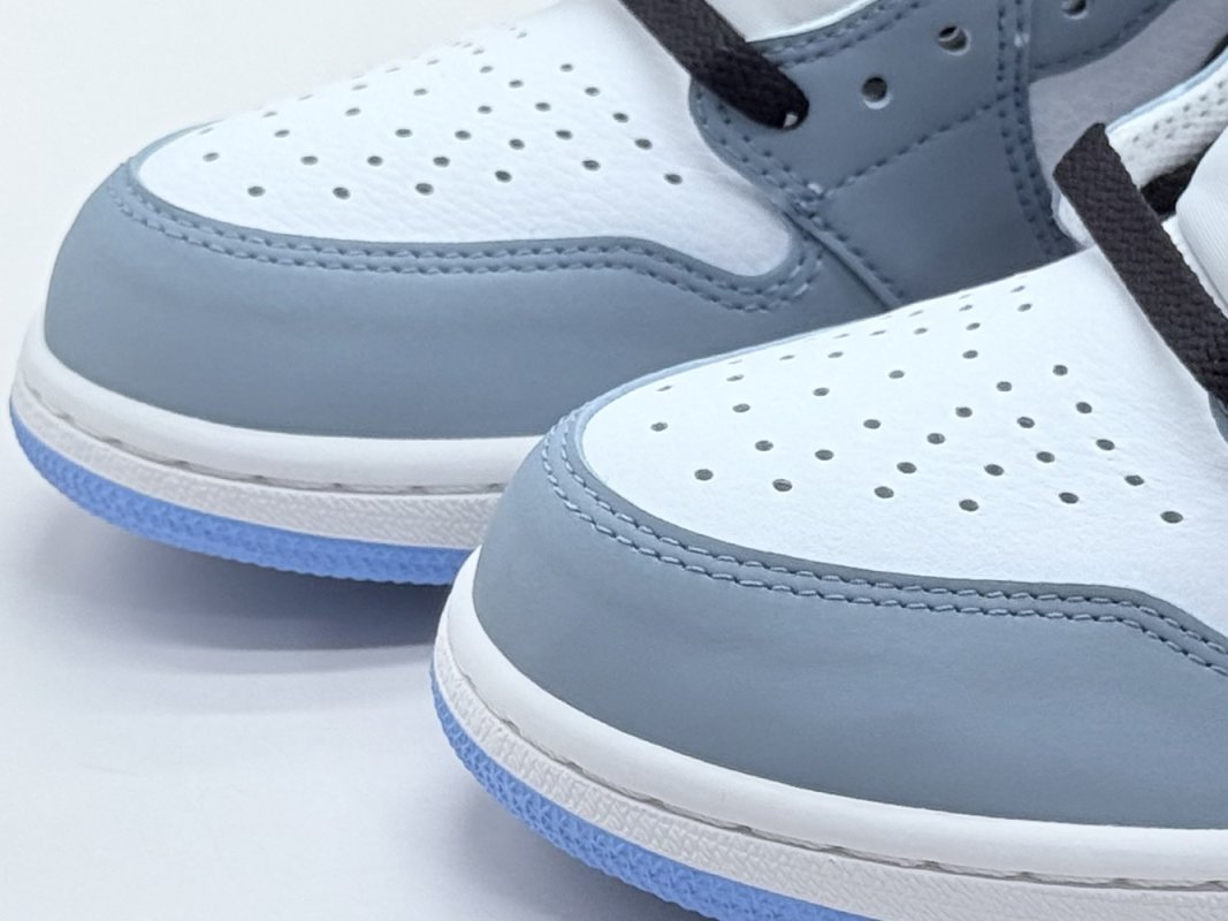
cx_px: 614
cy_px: 460
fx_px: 1703
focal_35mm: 48
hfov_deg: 39.7
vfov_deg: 30.3
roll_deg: +3.2
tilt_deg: -26.5
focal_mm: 6.76
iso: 64
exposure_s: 1/641
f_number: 1.78
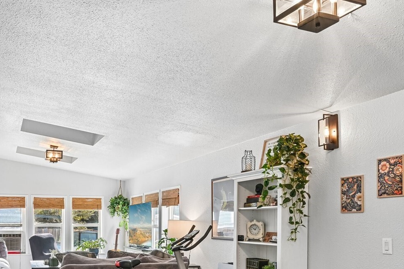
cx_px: 89
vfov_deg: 36.5
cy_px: 216
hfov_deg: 51.5
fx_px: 393
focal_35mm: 35
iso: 400
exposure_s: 1/10
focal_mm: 20
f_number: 8
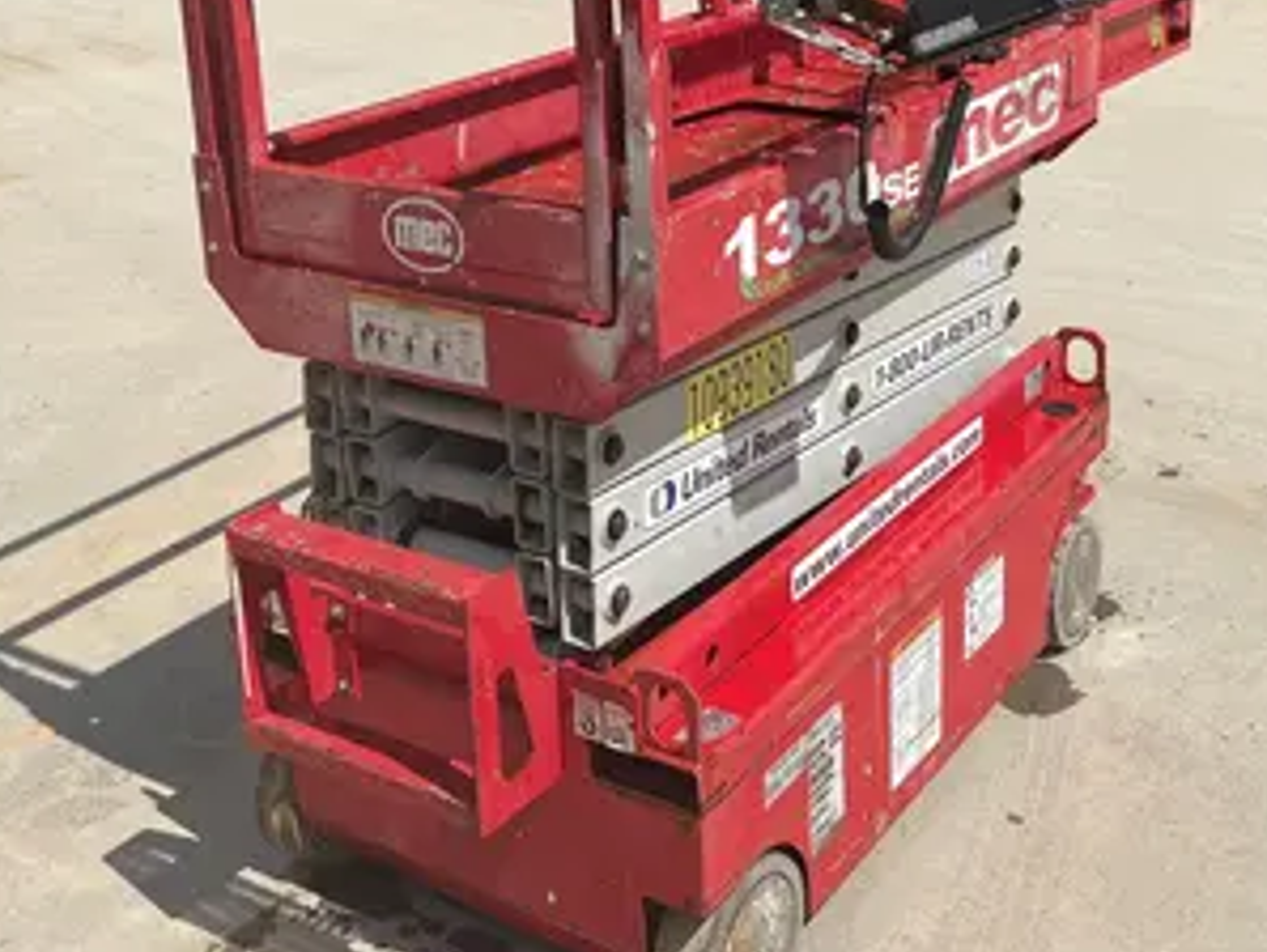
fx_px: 1758
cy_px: 168
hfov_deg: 39.6
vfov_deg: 29.5
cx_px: 714
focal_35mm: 48
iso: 50
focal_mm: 5.1
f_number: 1.6
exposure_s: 1/5848
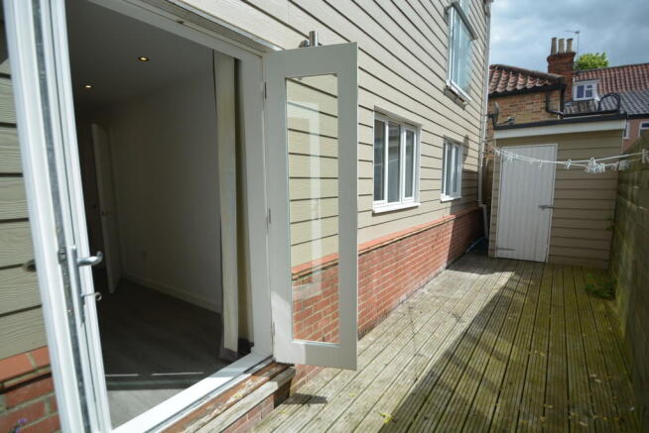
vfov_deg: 69.7
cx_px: 324
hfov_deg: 92.4
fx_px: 311
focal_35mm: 17
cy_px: 216
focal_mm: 11.5
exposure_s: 1/2000
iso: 200
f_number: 3.5
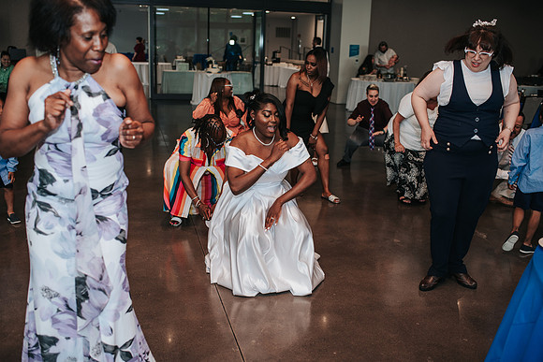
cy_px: 181
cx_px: 272
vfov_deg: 37.4
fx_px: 535
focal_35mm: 35
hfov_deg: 53.8
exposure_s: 1/160
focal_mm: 35
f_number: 2.8
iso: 450
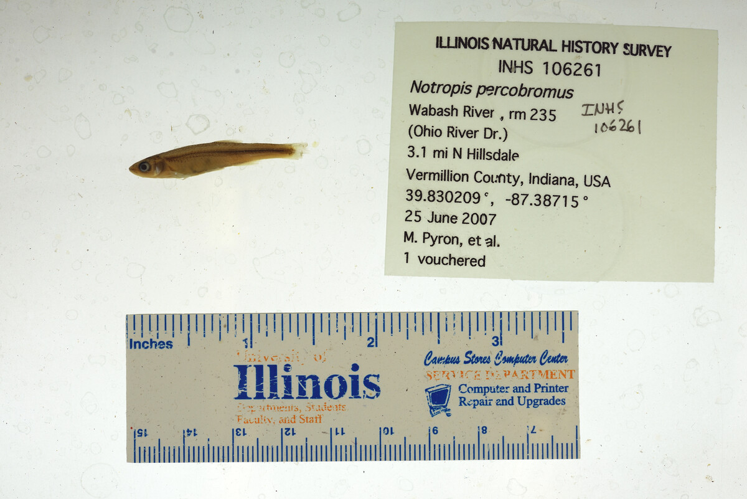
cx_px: 374
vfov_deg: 22.6
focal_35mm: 60
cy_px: 250
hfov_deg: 33.4
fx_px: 1245
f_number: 10
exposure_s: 1/200
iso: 100
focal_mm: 60
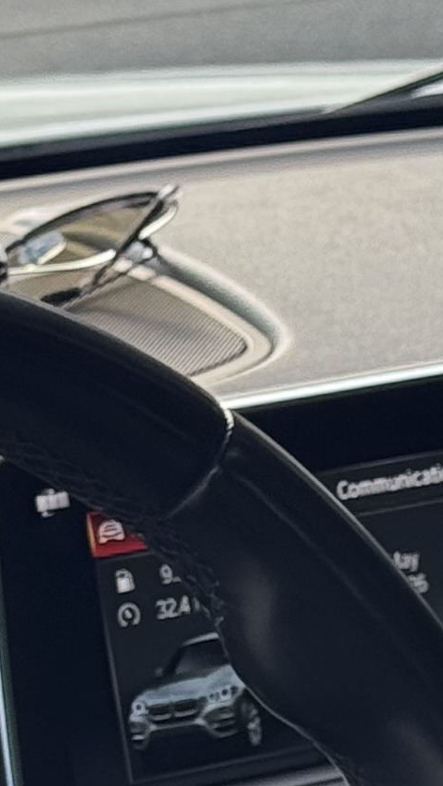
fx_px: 5237
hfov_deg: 4.8
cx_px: -199
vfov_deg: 8.5
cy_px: 1050
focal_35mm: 251
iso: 64
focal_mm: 6.76
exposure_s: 1/172
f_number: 1.78
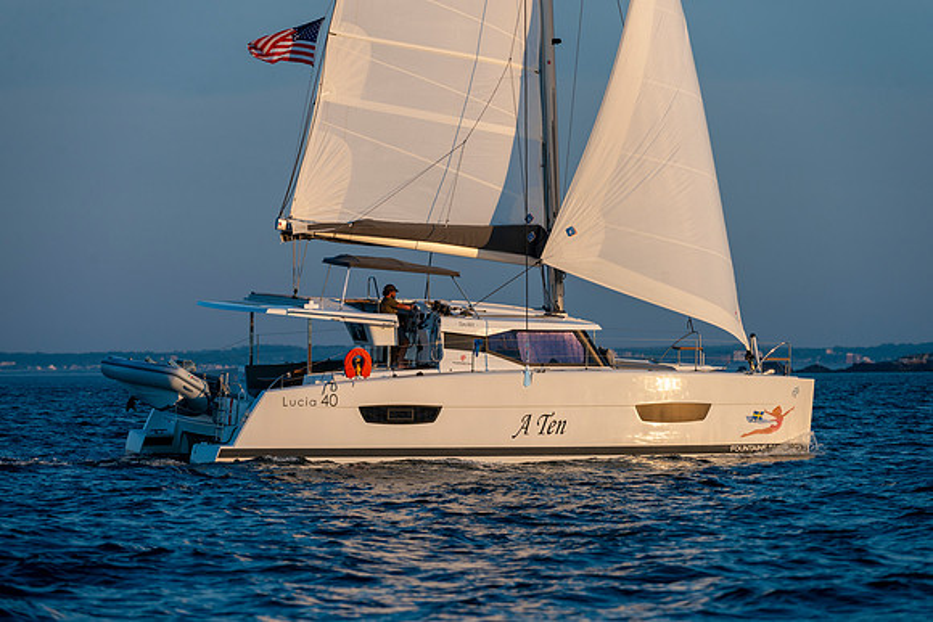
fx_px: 6607
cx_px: 462
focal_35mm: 255
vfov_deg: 5.4
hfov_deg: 8.1
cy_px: 311
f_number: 7.1
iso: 400
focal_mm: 250
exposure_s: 1/1000
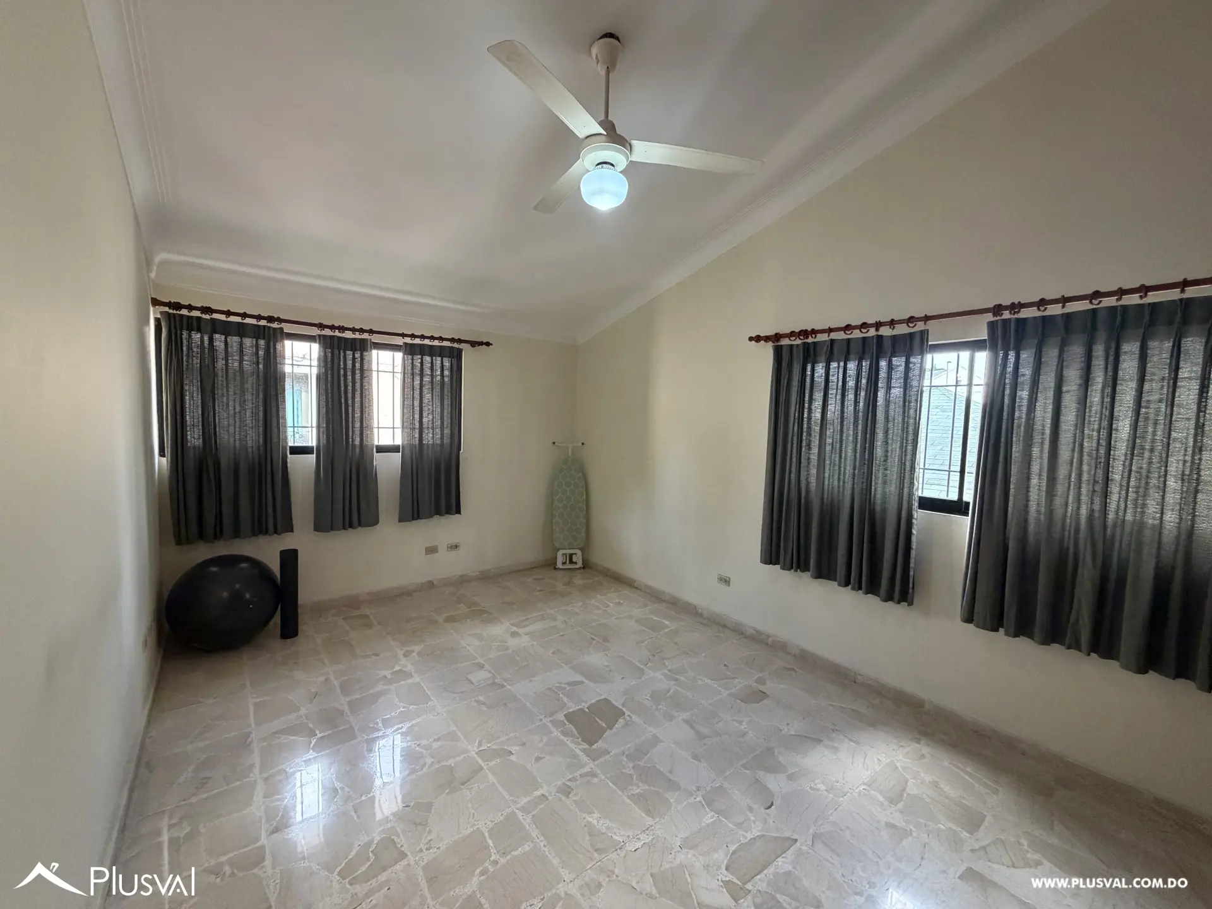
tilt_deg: -3.7
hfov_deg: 102.1
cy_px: 454
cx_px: 606
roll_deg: -1.7
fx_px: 490
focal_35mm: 14
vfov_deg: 85.7
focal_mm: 2.22
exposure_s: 1/60
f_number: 2.2
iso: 400
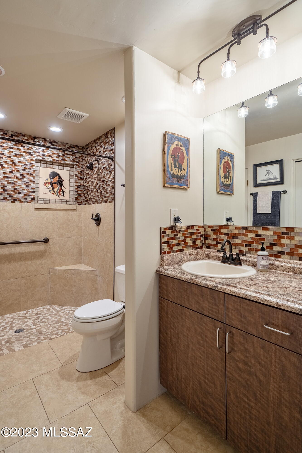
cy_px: 226
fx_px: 189
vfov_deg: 100.4
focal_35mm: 15
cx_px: 151
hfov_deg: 77.3
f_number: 7.1
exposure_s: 1/125
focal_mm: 15
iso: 200
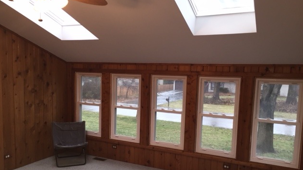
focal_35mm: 32
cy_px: 102
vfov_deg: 36.5
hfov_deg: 61.0
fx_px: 257
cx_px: 150
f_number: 2.2
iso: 64
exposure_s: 1/30
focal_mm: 4.15
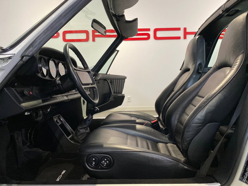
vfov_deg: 53.1
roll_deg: +0.8
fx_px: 186
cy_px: 93
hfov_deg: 67.3
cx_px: 124
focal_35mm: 26
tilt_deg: -2.5
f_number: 1.8
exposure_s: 1/60
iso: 400
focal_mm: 4.25
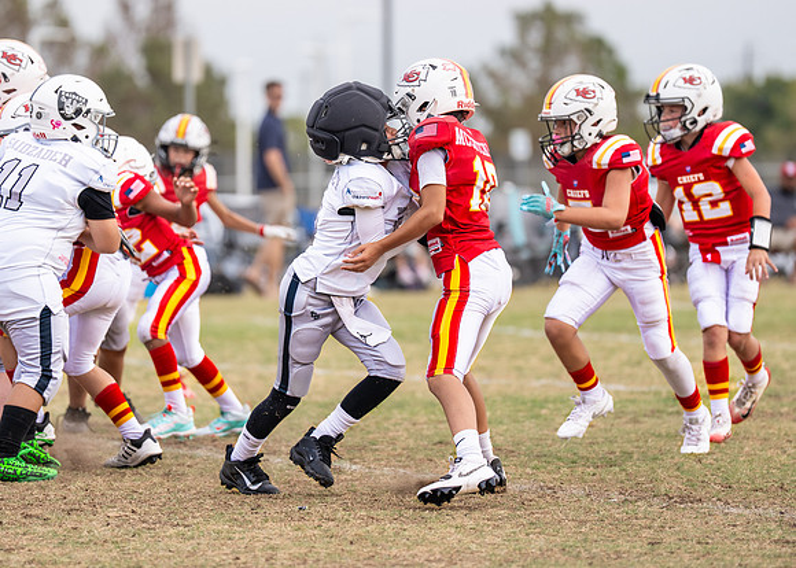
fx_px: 6768
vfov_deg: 4.8
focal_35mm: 299
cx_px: 387
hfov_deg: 6.7
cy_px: 236
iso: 160
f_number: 2.8
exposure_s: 1/1600
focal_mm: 200
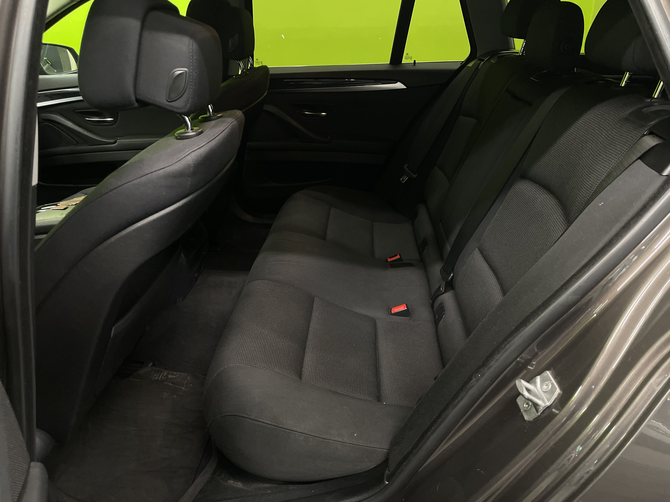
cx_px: 335
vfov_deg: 53.1
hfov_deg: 67.3
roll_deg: +0.9
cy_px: 251
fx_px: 503
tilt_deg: -26.2
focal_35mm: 26
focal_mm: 4.2
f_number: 1.6
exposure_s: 1/50
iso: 500
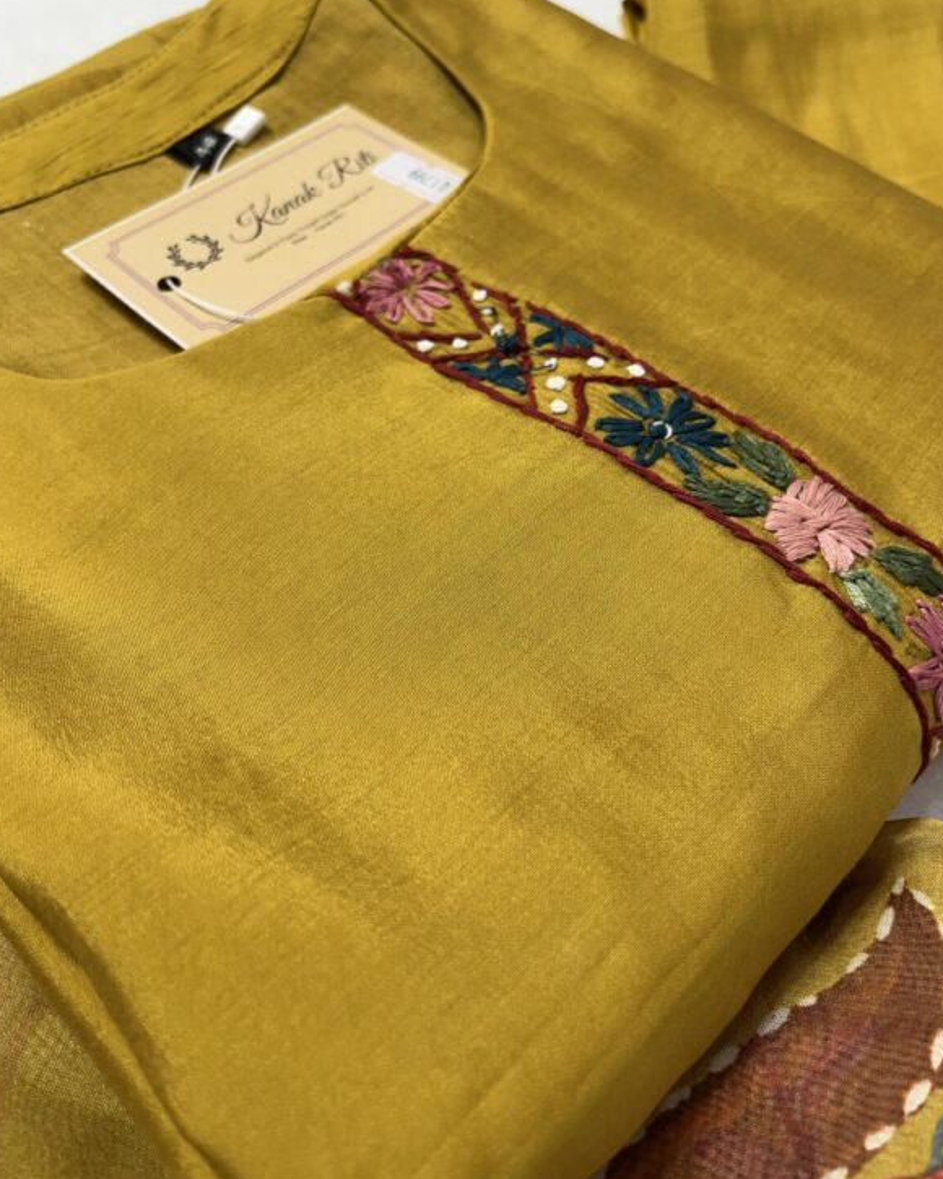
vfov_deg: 62.1
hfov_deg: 51.5
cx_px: 467
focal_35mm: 28
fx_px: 977
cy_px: 535
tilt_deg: -58.1
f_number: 1.6
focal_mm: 5.1
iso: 40
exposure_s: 1/100
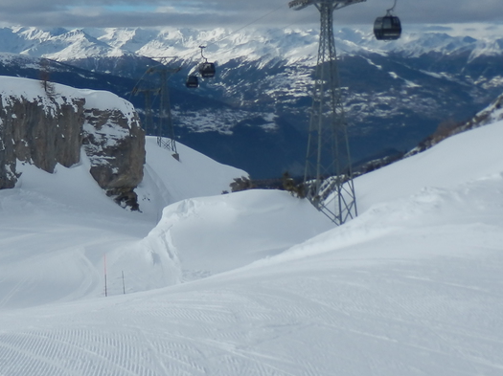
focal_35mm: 61
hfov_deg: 30.9
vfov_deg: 23.8
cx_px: 95
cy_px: 99
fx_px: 886
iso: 80
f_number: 8.7
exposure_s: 1/320
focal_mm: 4.5
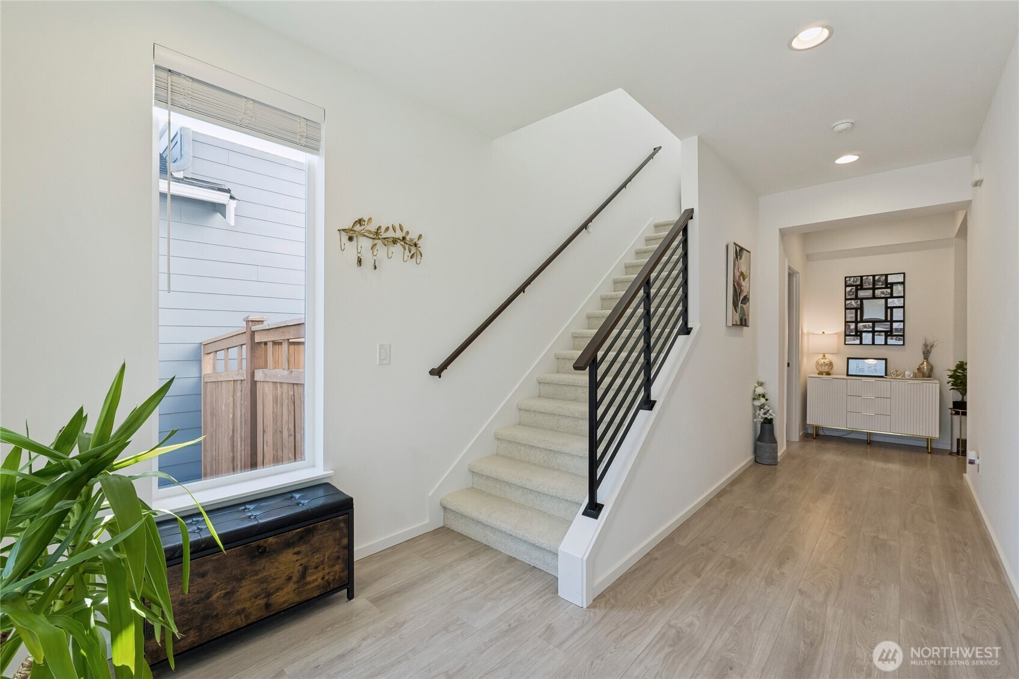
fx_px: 425
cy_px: 340
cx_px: 510
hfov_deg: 100.4
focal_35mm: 15
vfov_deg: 77.3
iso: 400
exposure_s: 1/30
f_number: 9
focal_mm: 10
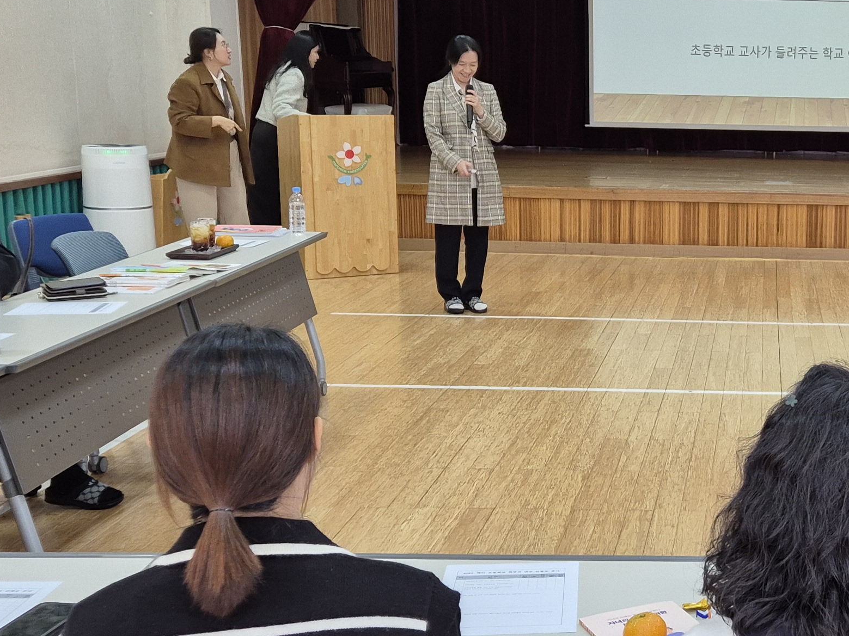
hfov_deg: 31.1
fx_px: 1447
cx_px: 779
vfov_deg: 24.8
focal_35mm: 59
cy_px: 356
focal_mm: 5.4
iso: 160
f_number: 1.8
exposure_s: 1/120
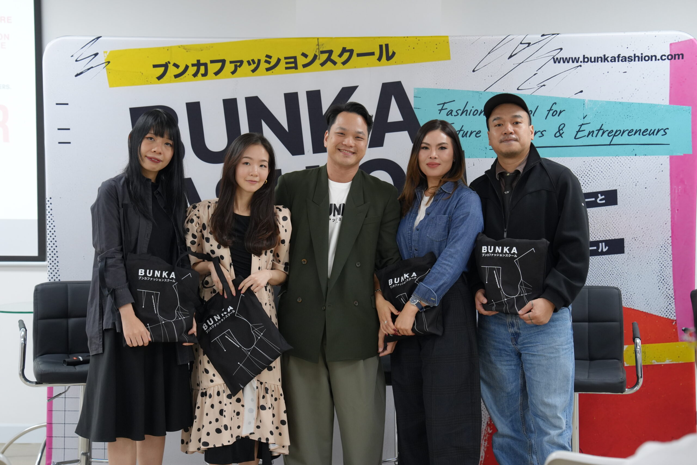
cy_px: 232
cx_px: 348
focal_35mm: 69
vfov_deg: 19.7
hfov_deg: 29.2
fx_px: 1336
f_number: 4
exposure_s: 1/160
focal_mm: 69
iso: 1600
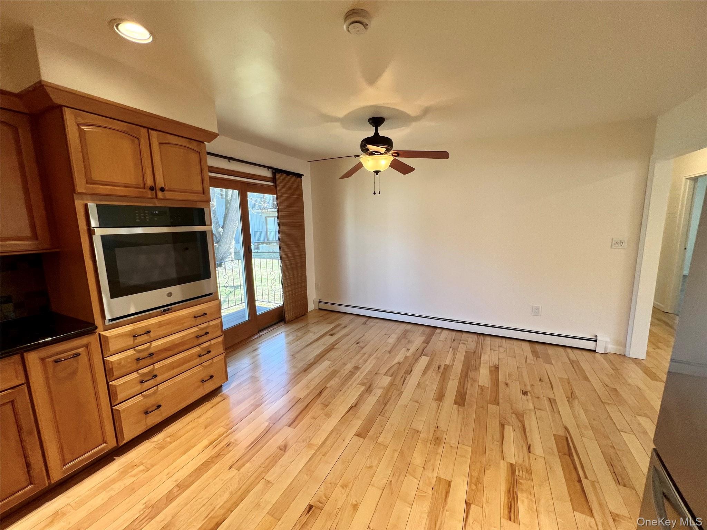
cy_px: 265
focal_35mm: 13
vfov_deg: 89.9
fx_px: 266
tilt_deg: -8.6
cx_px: 354
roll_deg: +0.7
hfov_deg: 106.2
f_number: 1.8
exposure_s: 1/120
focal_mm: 1.57
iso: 100
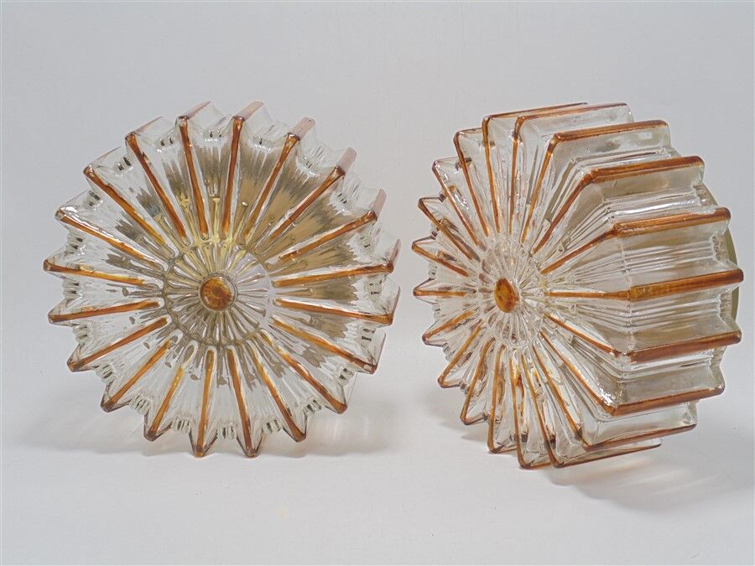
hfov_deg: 43.9
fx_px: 938
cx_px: 378
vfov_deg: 33.6
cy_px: 283
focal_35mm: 43
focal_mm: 7.8
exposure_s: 1/40
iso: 100
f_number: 4.5
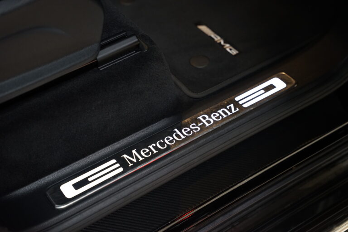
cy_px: 116
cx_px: 174
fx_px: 587
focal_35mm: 61
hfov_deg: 33.0
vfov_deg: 22.4
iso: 1600
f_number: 2.8
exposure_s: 1/80
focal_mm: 60.7
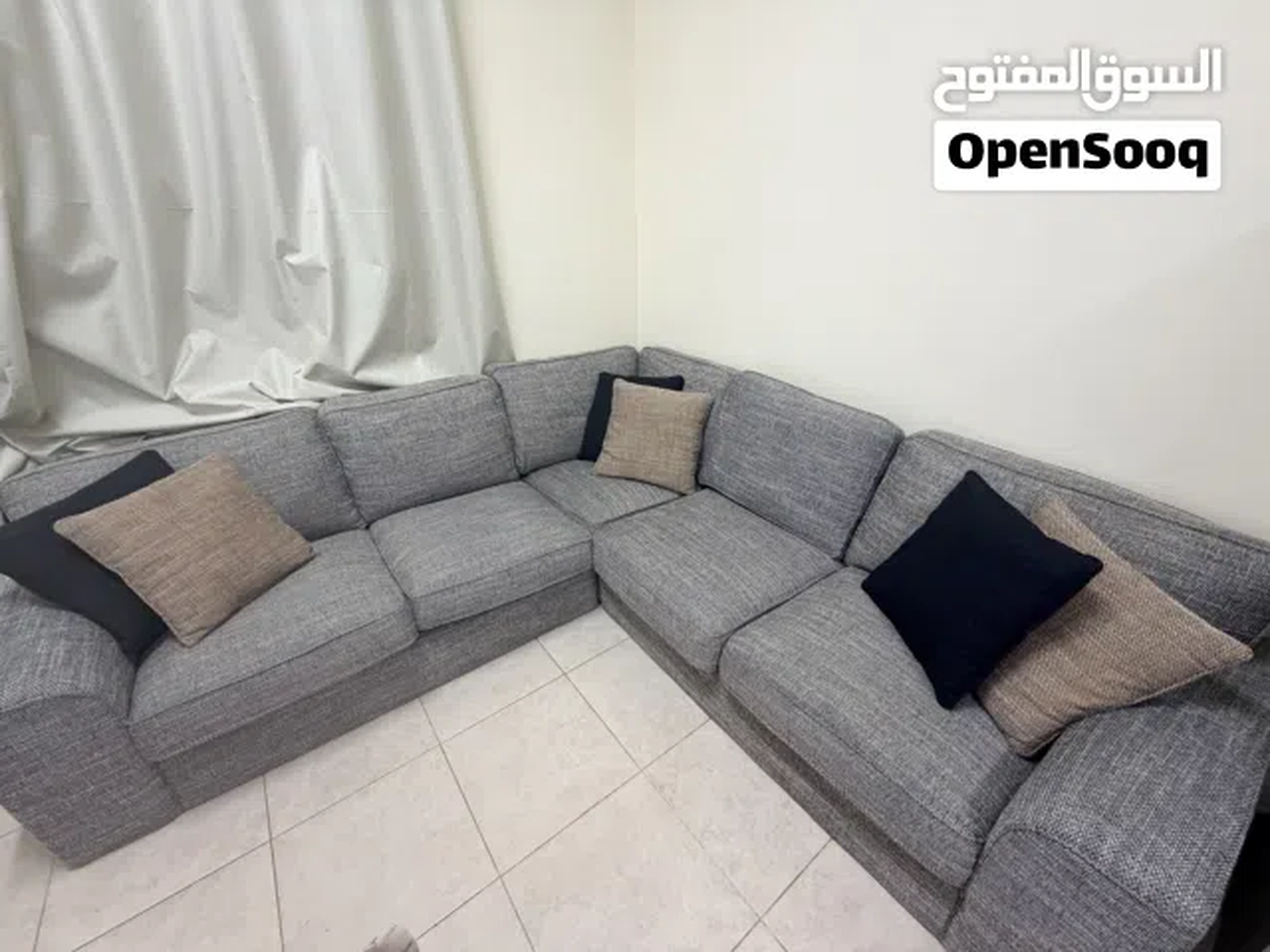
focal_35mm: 14
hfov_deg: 102.1
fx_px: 514
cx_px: 635
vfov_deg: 85.7
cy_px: 476
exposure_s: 1/50
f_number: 2.2
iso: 250
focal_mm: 2.22
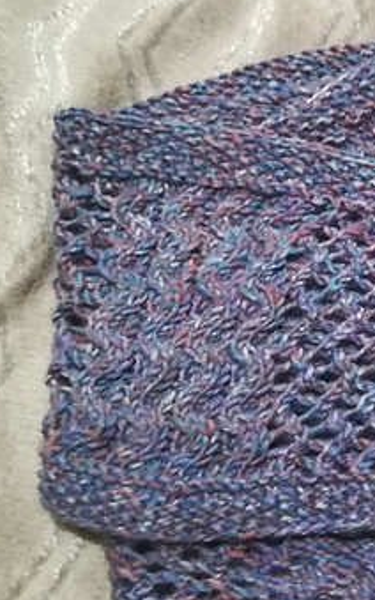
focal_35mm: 52
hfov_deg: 21.1
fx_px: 850
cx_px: 557
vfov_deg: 38.9
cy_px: 306
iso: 640
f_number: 2.2
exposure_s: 1/14.3
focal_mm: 3.83
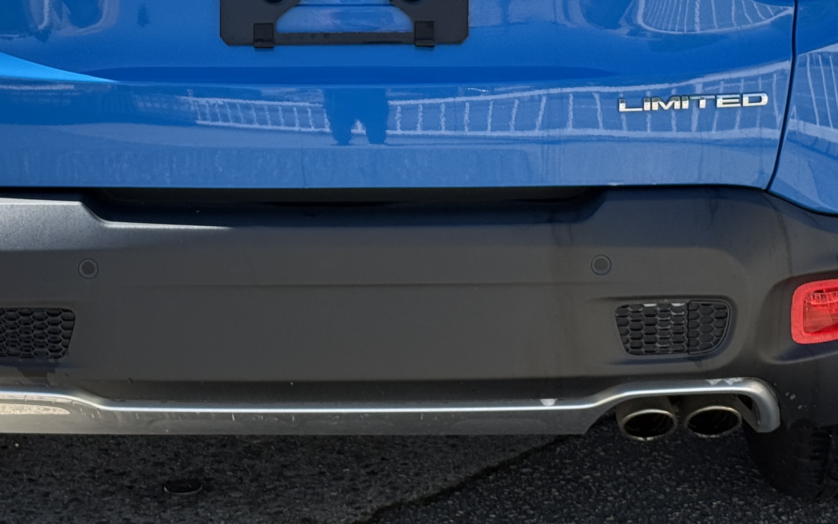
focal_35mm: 102
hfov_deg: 20.4
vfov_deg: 12.6
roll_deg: +1.4
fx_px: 2330
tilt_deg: -8.2
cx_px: 347
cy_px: -61
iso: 80
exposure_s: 1/1678
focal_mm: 6.76
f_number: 1.78
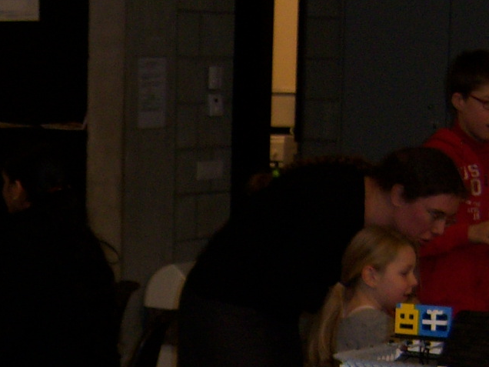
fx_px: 2048
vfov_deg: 10.0
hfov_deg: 13.4
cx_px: -3
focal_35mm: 145
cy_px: 493
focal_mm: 7.5
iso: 80
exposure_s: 1/60
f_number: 2.8
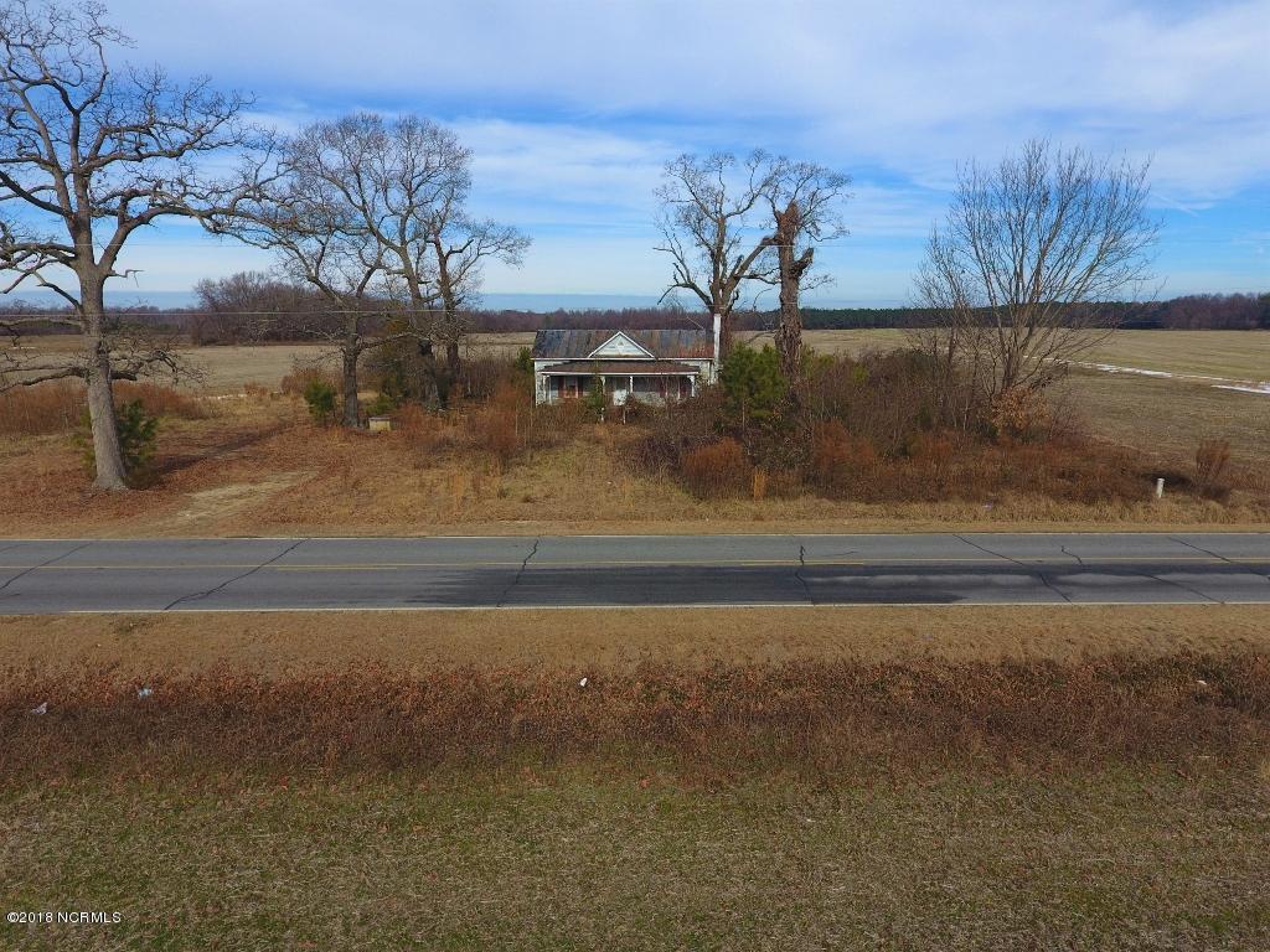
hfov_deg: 81.7
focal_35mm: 20
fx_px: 734
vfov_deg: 66.0
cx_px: 635
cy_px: 476
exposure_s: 1/139
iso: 100
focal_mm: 3.61
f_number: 2.8
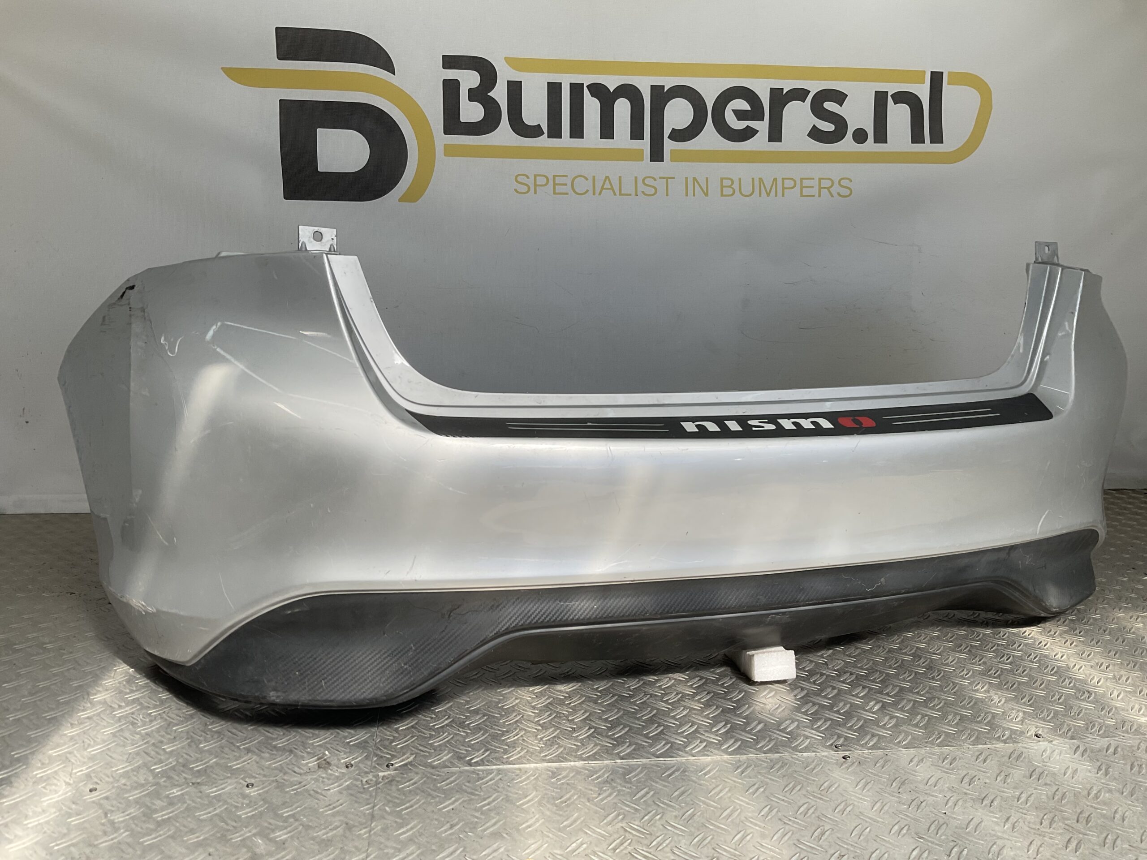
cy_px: 430
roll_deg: -2.0
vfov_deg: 48.2
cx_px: 574
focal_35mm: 29
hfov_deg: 61.7
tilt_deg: -11.7
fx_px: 961
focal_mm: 3
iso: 16
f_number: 1.8
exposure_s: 1/719
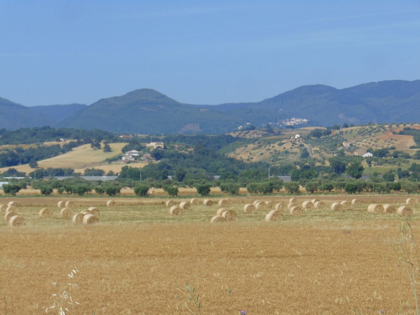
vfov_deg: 9.1
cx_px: 210
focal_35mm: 164
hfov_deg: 12.0
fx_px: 1990
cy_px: 158
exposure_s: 1/15
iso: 800
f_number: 4
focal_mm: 29.5
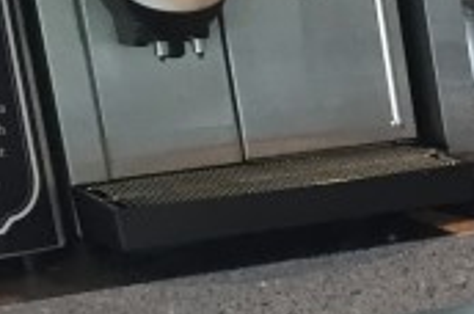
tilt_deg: -19.5
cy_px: 512
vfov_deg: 7.4
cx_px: 1276
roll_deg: +2.4
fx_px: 2366
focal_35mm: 180
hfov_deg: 9.6
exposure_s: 1/30
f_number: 2.2
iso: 40
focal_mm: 4.15
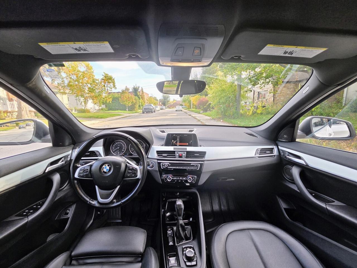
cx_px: 178
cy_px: 134
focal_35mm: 13
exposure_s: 1/120
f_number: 2.2
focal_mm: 2.2
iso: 100
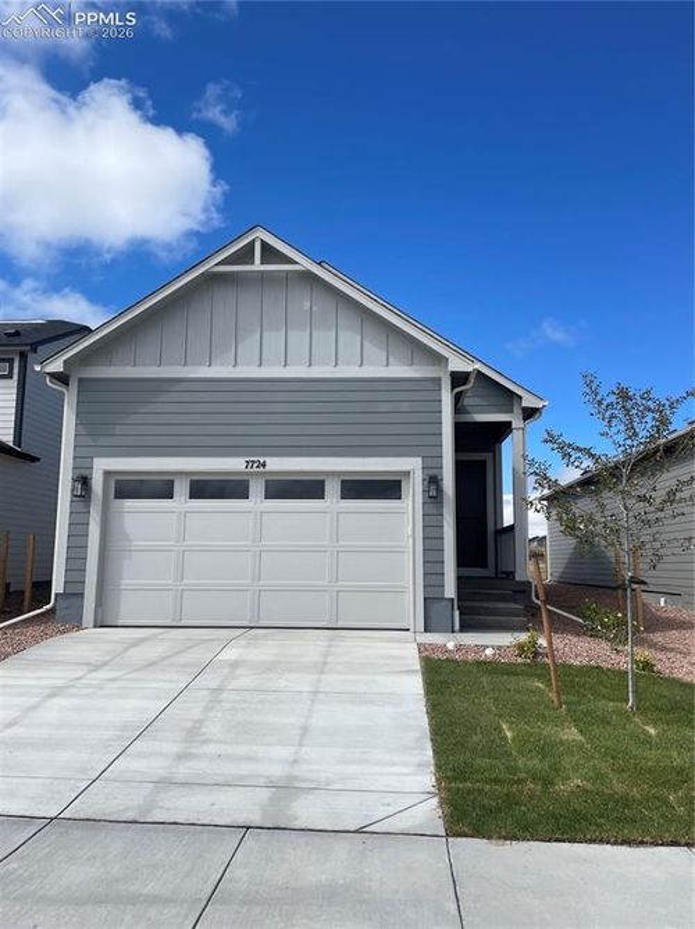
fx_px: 697
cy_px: 464
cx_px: 348
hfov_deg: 53.0
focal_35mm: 26
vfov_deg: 67.3
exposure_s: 1/5814
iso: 32
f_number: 1.6
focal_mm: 4.2
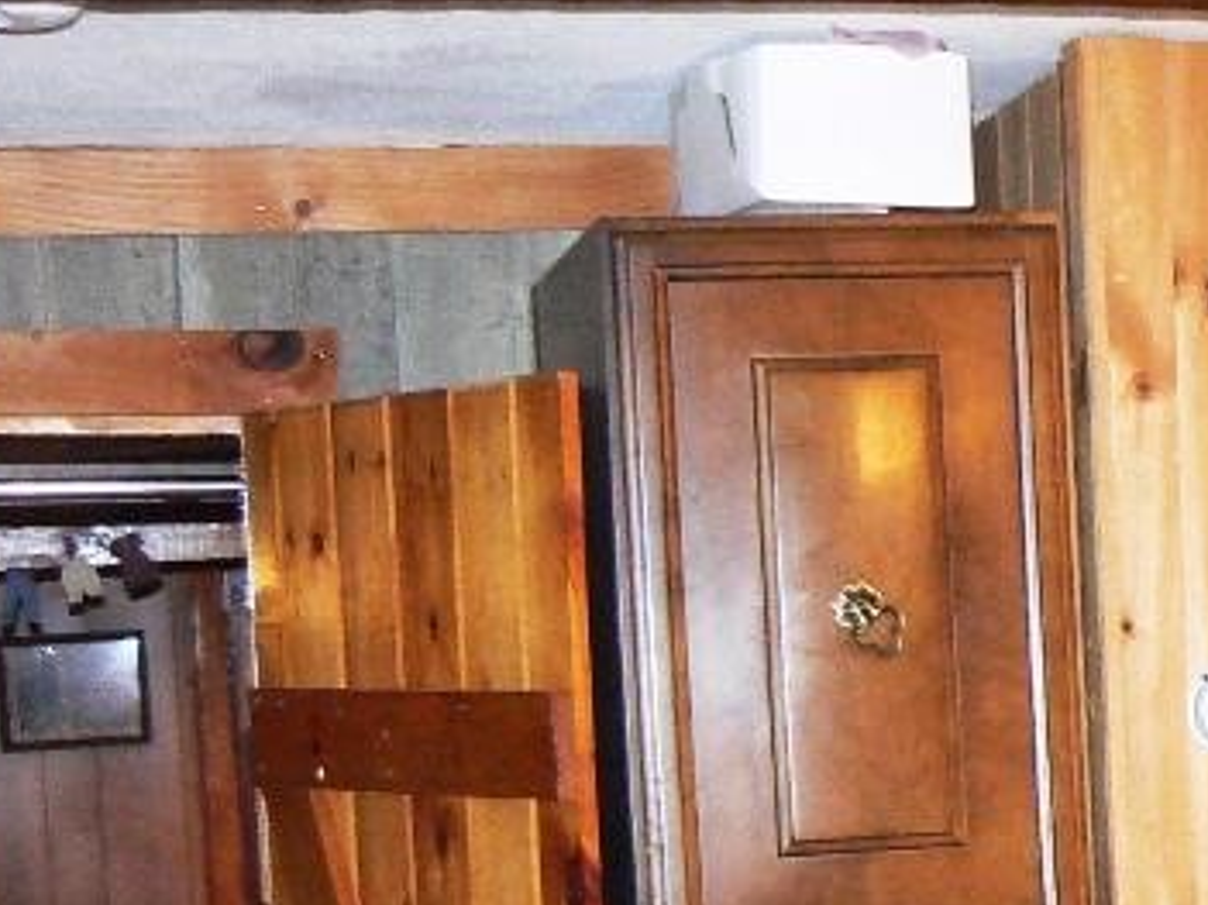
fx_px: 3663
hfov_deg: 17.8
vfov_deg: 13.7
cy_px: 1084
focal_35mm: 105
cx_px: 1439
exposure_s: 1/30
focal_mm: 6
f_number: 2.8
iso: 250
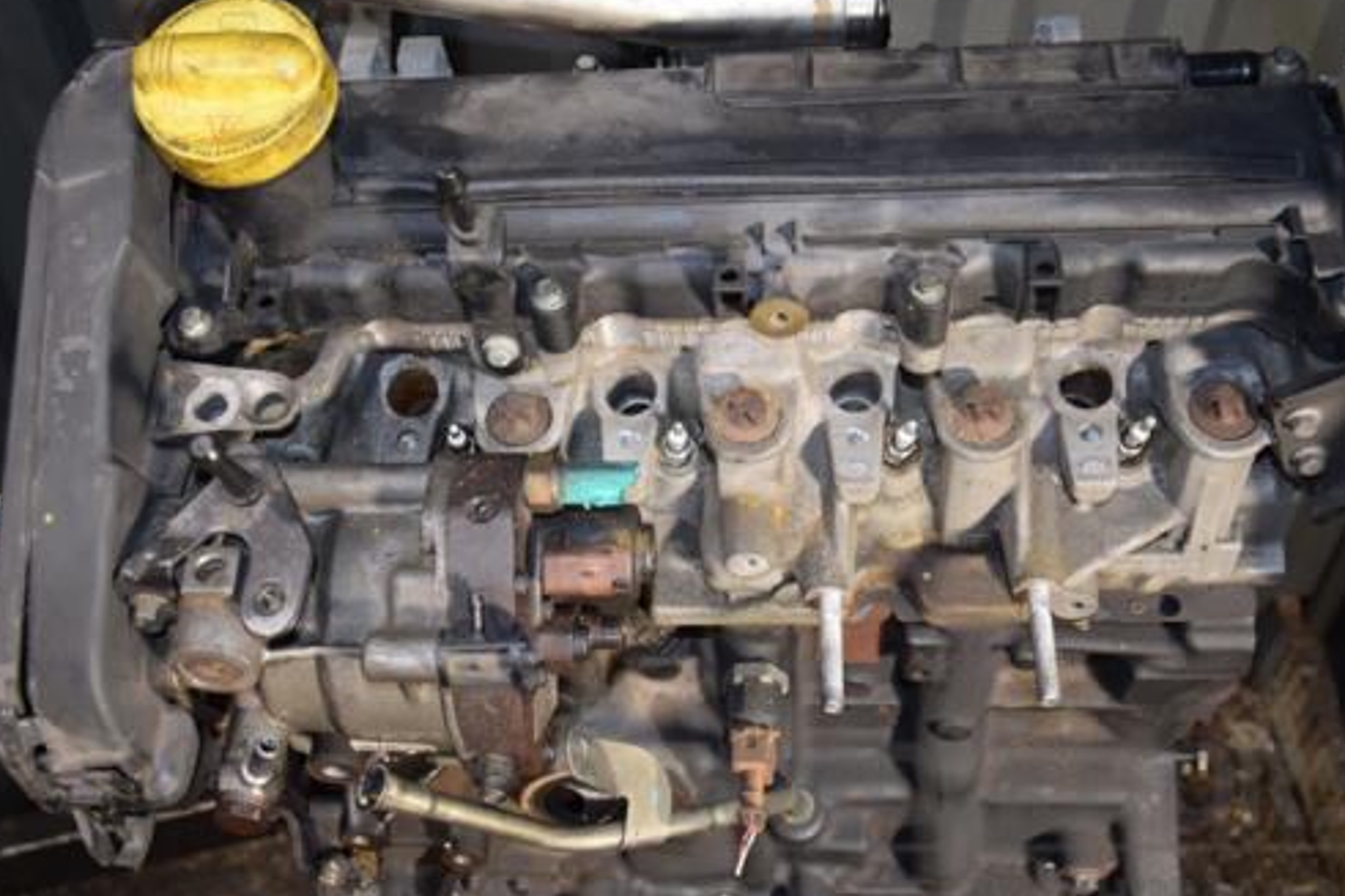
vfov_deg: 30.5
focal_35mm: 44
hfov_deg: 44.5
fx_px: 1643
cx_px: 605
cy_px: 419
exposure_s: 1/100
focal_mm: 24
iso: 800
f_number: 5
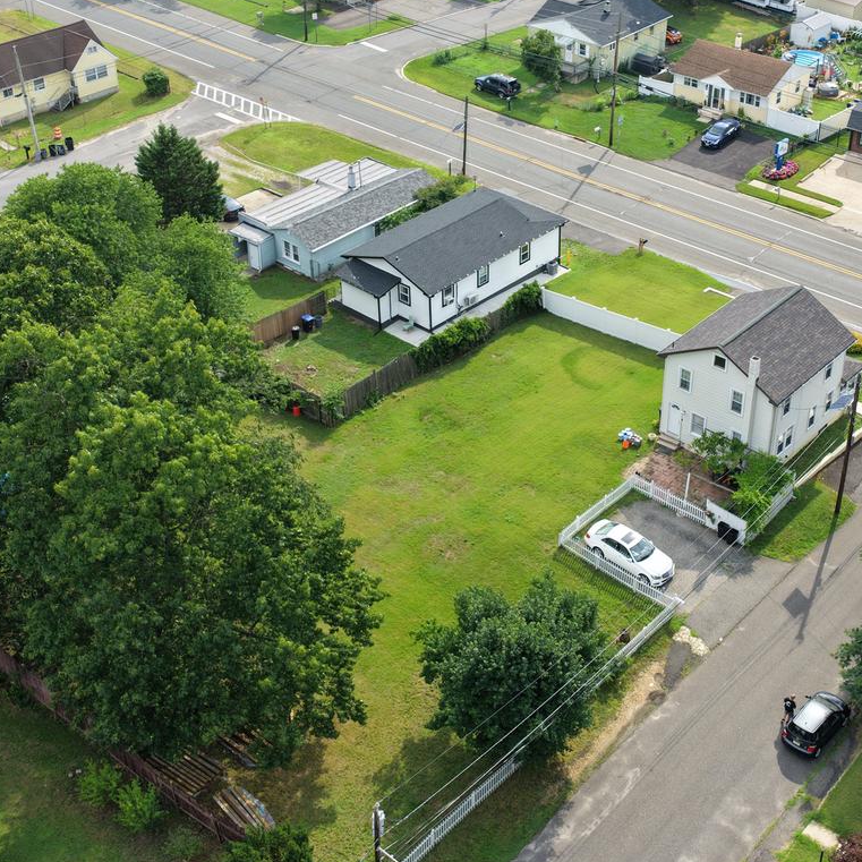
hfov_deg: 37.5
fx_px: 1268
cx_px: 500
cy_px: 328
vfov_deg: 37.3
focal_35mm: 45
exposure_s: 1/500
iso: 100
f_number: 2.8
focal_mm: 14.45
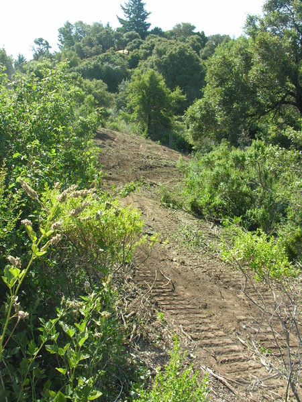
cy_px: 201
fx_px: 407
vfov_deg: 52.6
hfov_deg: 40.7
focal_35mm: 35
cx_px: 151
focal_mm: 8.9
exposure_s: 1/117
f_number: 4.5
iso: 50
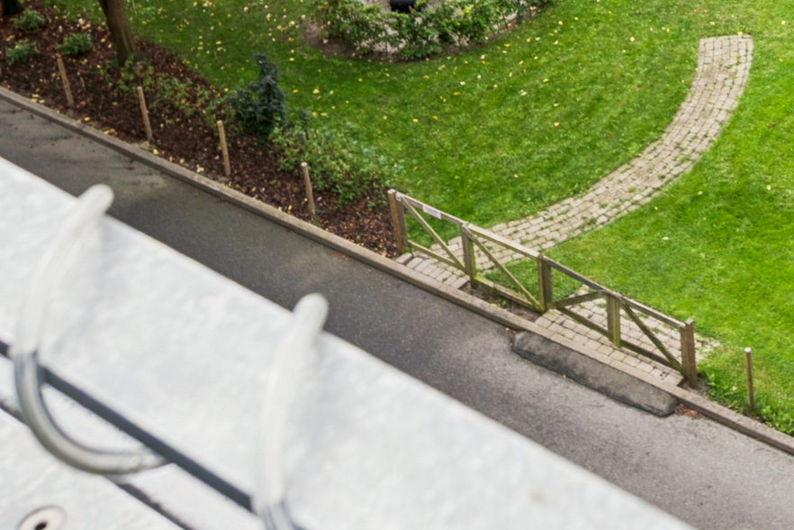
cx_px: 846
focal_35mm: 68
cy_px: -279
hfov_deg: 27.4
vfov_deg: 17.8
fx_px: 1500
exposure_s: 1/125
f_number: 6.3
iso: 100
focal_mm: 20
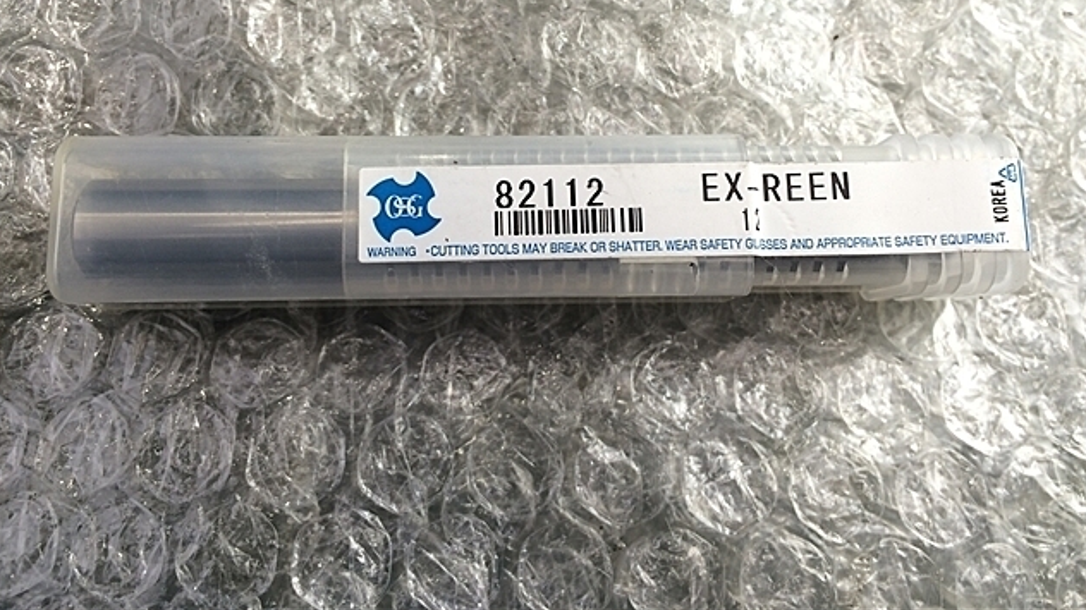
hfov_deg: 61.0
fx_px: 921
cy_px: 199
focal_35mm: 32
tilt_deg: -79.8
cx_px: 545
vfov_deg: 36.2
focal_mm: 4.15
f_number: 2.2
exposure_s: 1/30
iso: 40
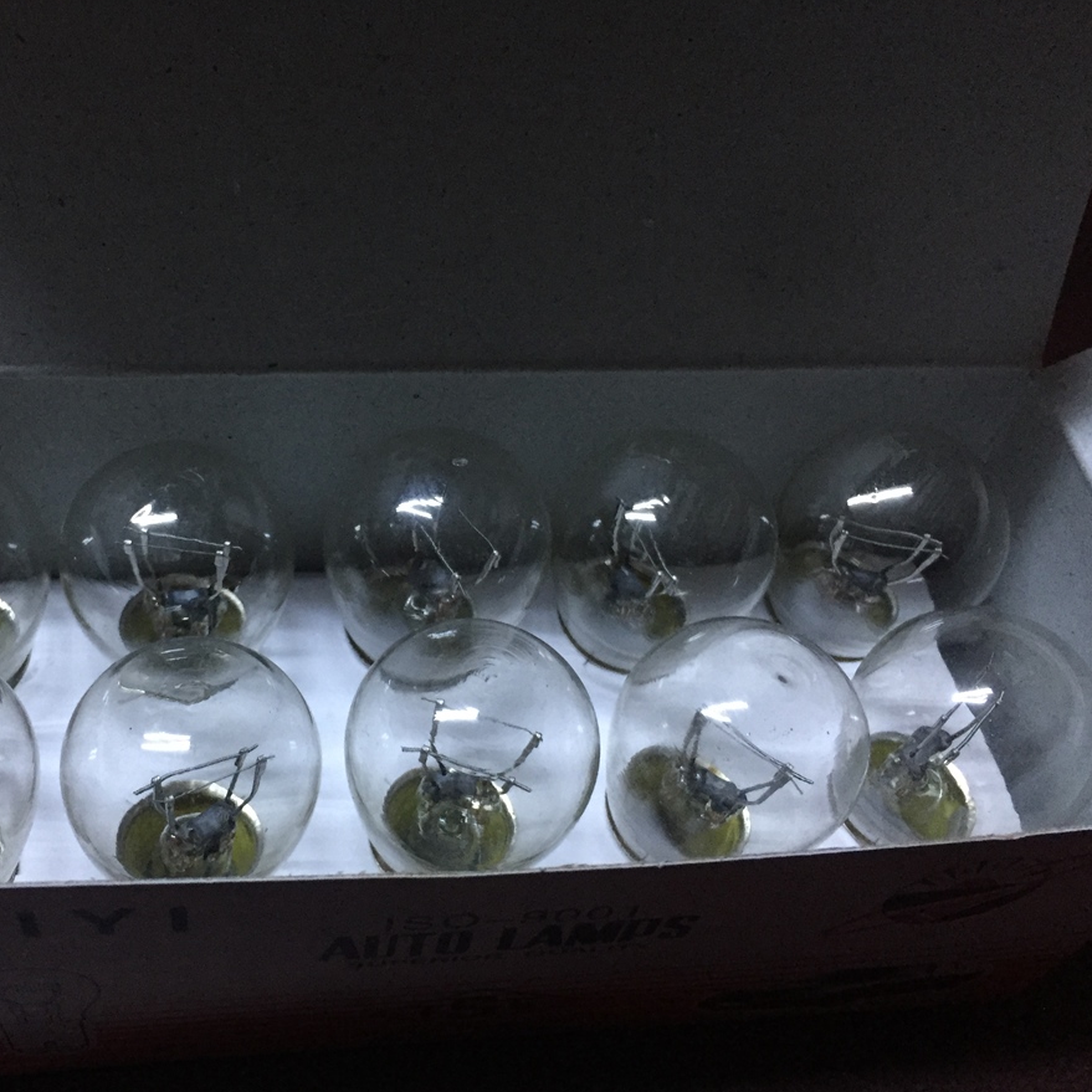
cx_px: 388
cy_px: 545
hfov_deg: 46.7
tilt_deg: -50.7
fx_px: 1249
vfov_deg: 47.2
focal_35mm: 35
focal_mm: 4.15
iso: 250
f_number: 2.2
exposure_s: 1/33
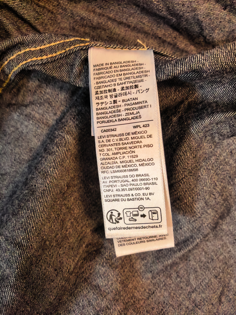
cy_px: 158
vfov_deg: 71.6
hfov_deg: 56.8
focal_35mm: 24
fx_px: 218
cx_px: 118
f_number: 2
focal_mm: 5.75
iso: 3200
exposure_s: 1/100
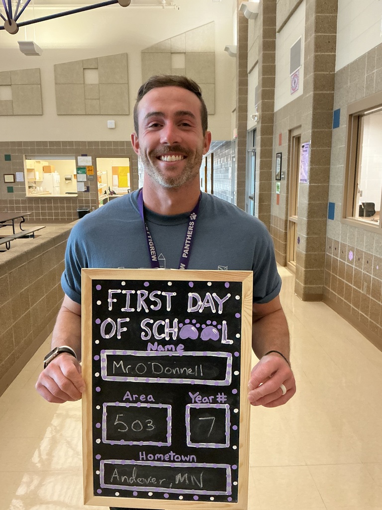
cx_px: 191
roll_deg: +0.5
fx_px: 427
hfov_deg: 48.2
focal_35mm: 29
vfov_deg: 61.7
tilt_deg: -9.5
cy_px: 255
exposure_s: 1/60
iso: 250
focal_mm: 3
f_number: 1.8
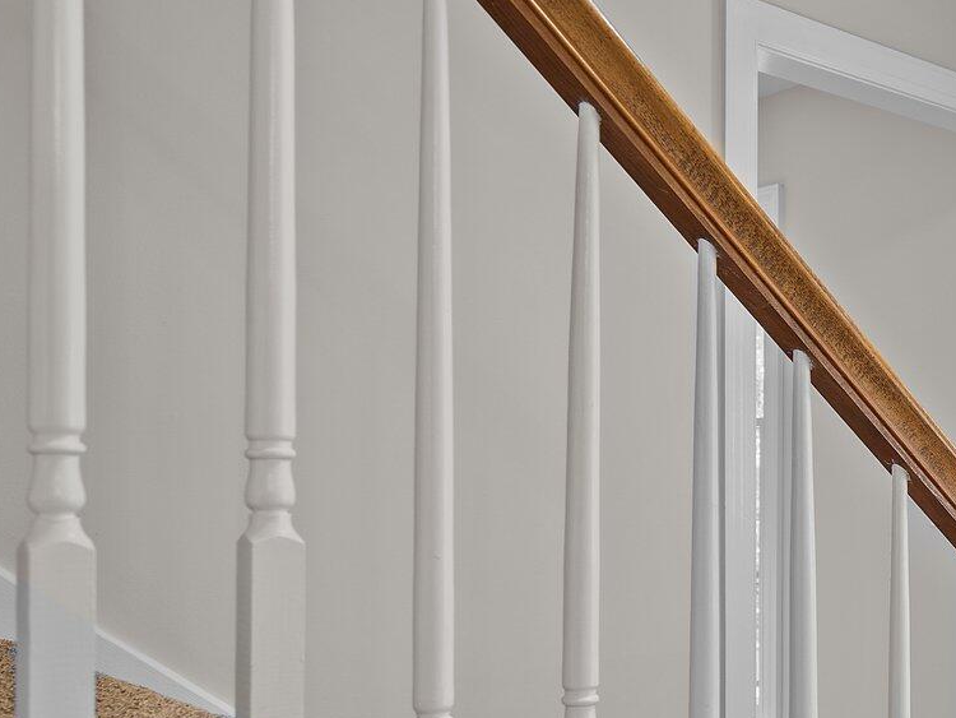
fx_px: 1160
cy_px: 481
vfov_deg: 34.0
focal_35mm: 42
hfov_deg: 38.1
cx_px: 1024
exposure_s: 1/8
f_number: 4
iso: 250
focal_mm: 16
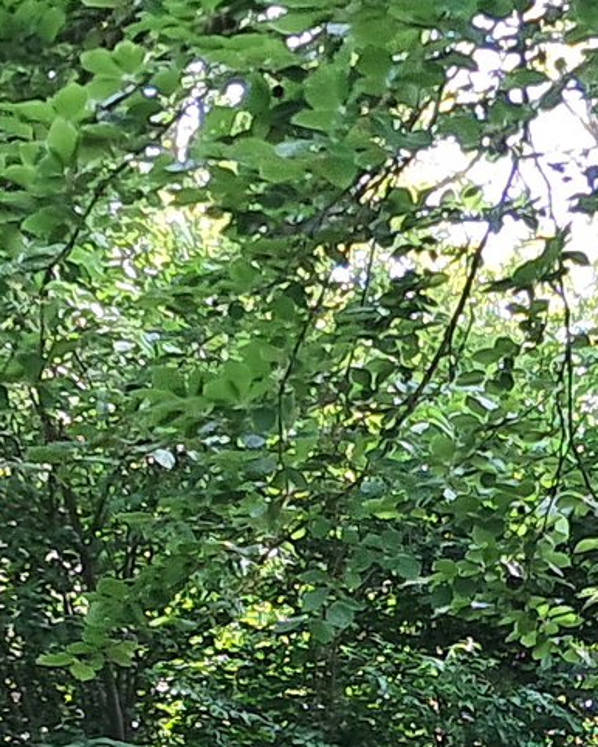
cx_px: 703
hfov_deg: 9.3
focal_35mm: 164
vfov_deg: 11.3
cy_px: 1072
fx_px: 3626
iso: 50
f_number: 1.8
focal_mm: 4
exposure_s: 1/50
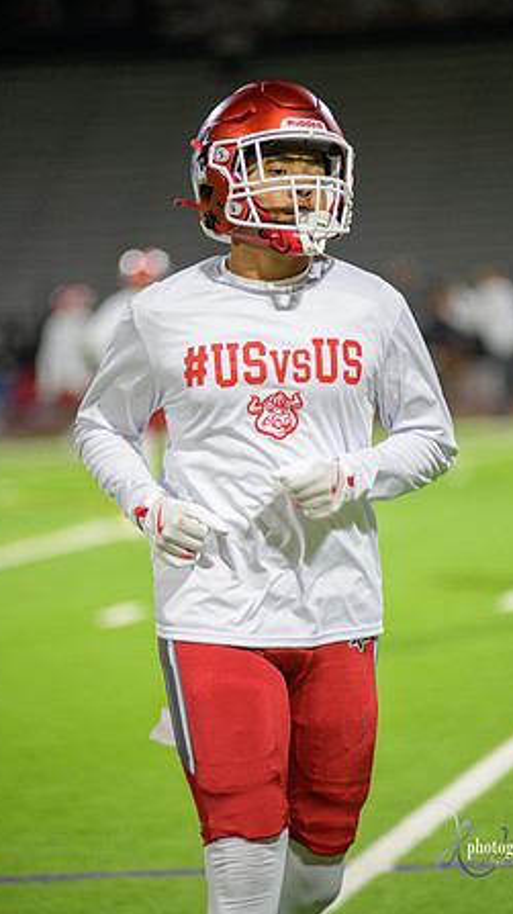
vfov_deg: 10.2
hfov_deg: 5.7
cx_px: 292
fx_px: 5109
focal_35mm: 211
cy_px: 458
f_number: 2.8
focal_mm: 200
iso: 1250
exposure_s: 1/250
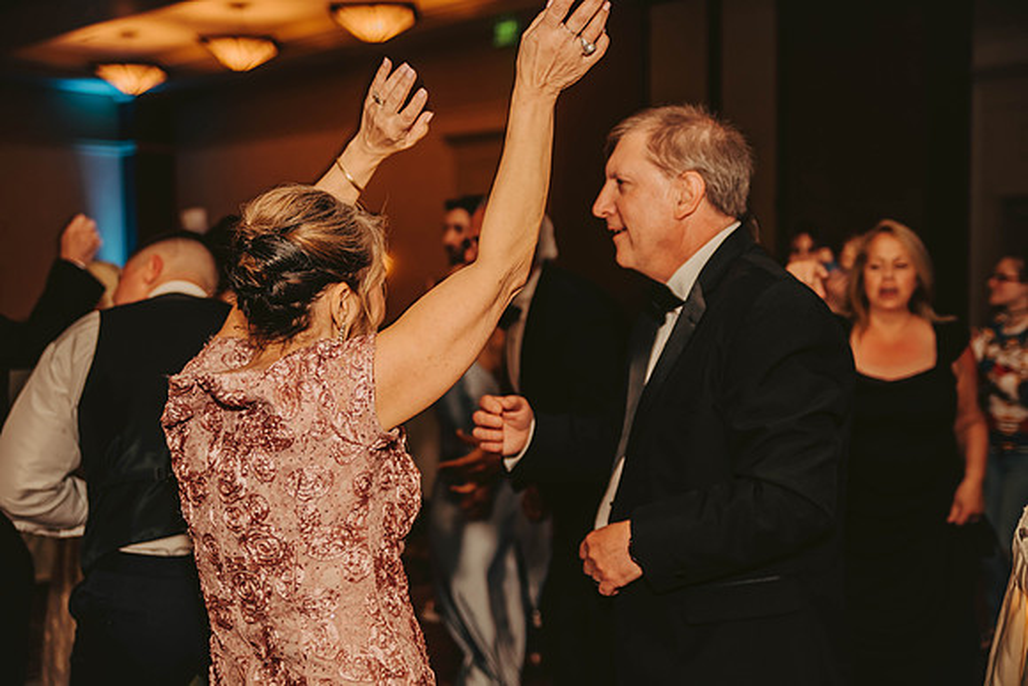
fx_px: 1371
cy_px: 343
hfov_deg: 41.1
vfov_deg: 28.1
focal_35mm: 48
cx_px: 514
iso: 500
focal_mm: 48
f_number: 2.8
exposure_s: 1/60
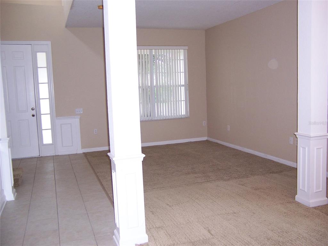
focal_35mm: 33
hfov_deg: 55.4
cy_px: 123
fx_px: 313
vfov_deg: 42.9
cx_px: 164
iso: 140
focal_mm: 5.5
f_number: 2.8
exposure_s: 1/60
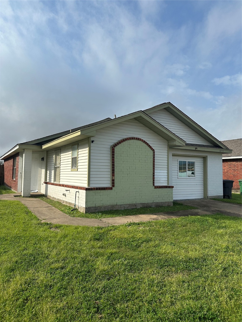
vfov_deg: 71.6
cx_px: 121
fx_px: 224
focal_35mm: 24
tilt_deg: +3.6
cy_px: 161
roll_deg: -1.2
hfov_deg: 56.8
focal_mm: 6.86
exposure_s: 1/6623
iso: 80
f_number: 1.78
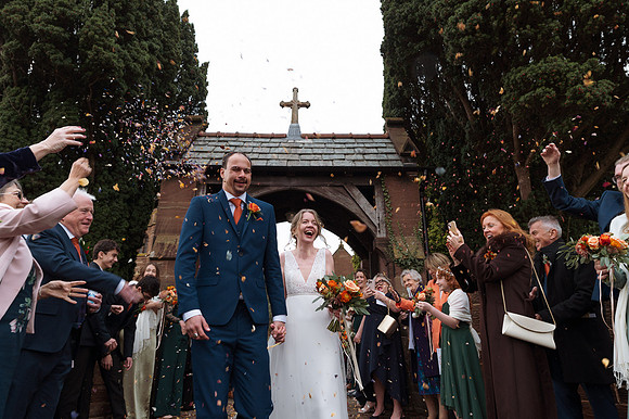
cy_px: 210
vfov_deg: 53.1
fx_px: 419
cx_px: 314
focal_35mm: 24
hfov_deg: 73.8
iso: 400
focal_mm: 24
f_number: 5.6
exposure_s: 1/160
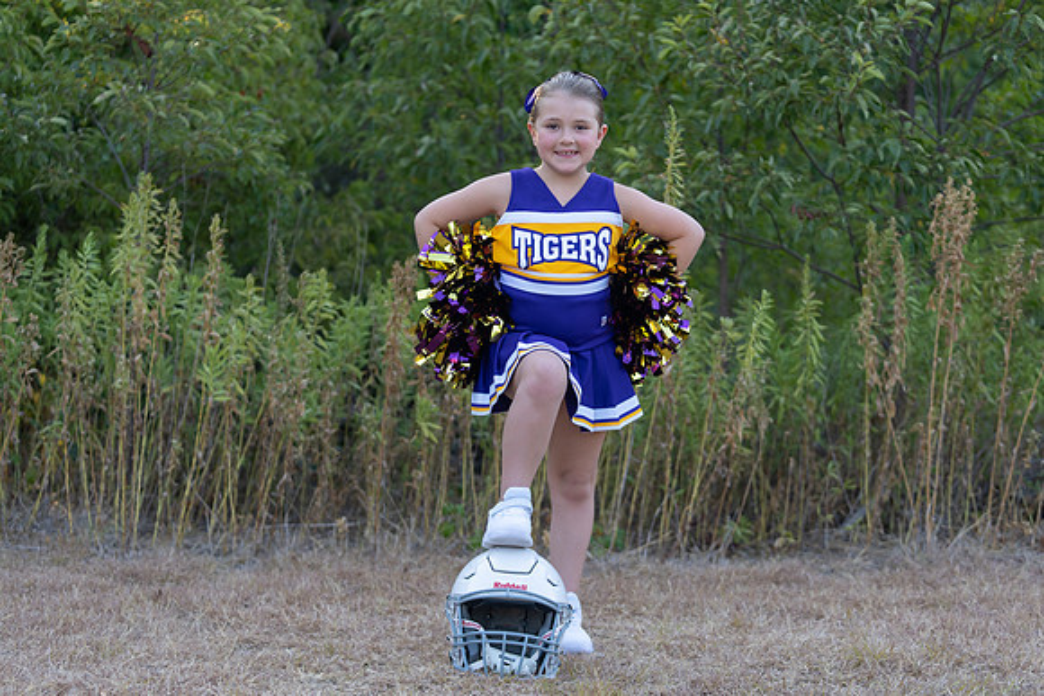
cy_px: 335
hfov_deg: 26.8
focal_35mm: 76
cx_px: 545
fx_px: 2190
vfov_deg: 18.1
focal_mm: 70
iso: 200
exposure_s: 1/320
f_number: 2.8
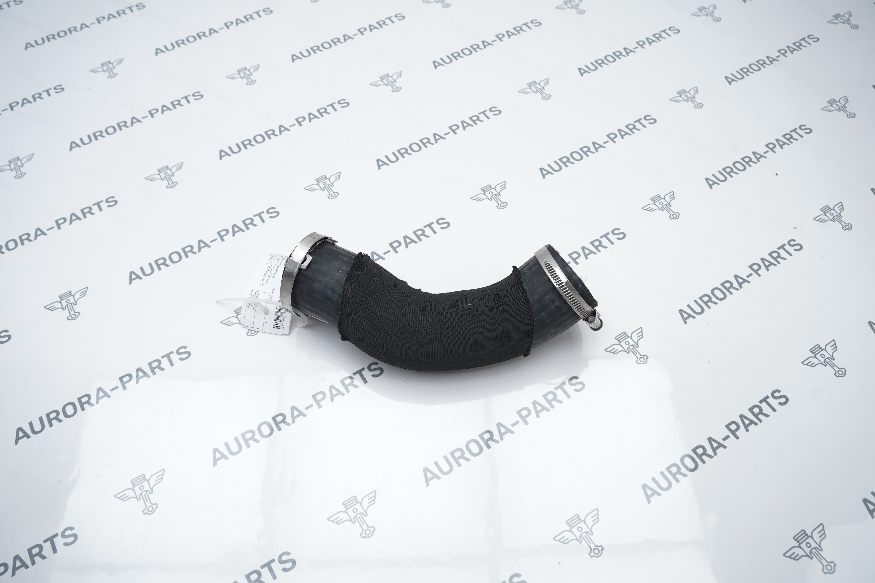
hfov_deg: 65.5
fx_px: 681
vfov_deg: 46.4
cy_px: 292
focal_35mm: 28
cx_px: 438
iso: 500
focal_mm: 28
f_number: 6.3
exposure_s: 1/160
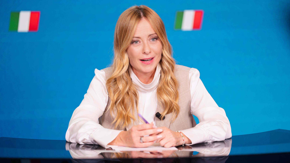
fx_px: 1084
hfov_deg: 15.2
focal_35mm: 141
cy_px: 91
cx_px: 145
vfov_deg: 8.6
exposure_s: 1/160
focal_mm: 134
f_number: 2
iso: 400
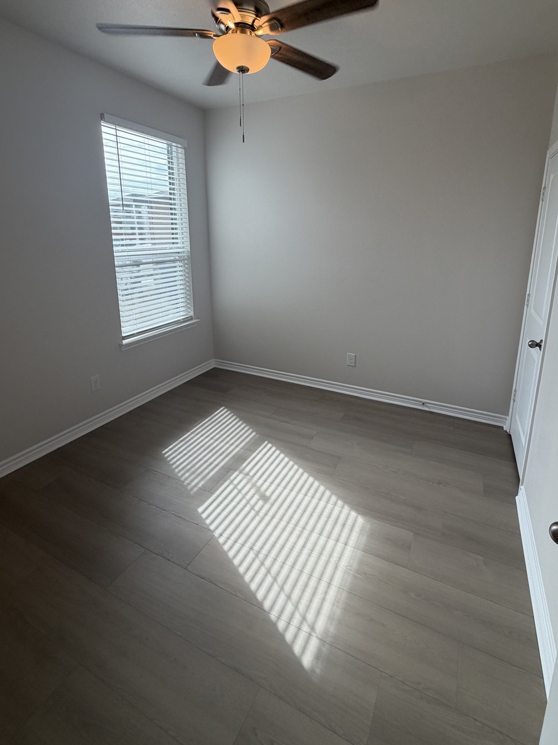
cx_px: 296
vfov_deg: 90.3
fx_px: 366
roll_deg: +0.0
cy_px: 312
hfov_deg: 74.6
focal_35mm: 17
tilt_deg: -12.5
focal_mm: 2.22
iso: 64
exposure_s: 1/201
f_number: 2.2
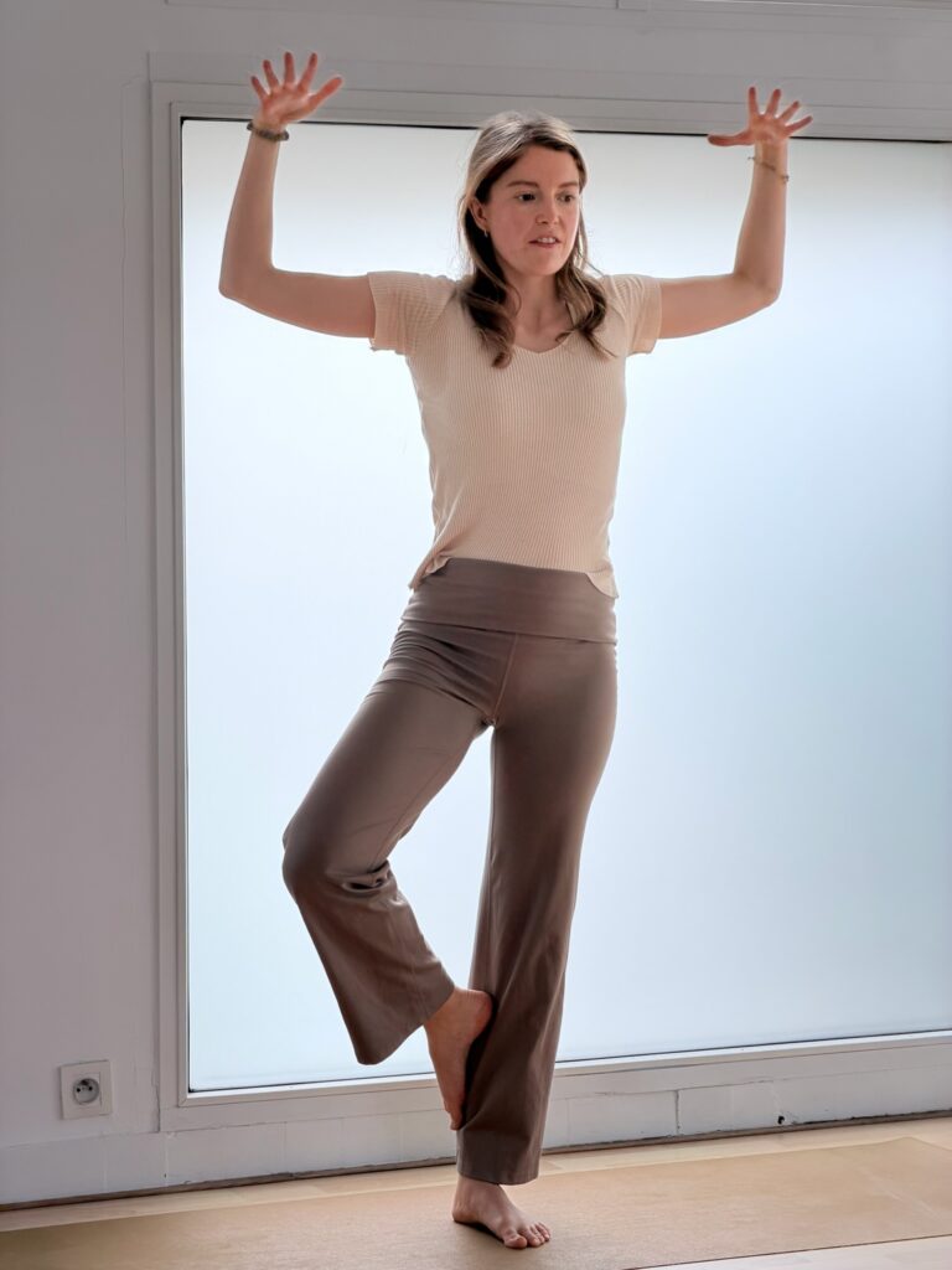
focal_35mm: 100
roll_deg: -0.5
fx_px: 3667
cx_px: 476
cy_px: 635
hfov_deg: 14.8
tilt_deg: -4.2
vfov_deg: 19.6
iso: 50
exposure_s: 1/121
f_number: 2.8
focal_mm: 16.89
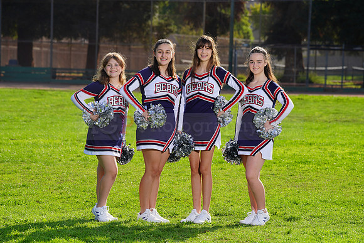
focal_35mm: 181
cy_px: 122
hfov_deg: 11.4
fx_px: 1830
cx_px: 182
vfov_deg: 7.6
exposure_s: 1/250
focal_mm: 181
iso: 100
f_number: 8
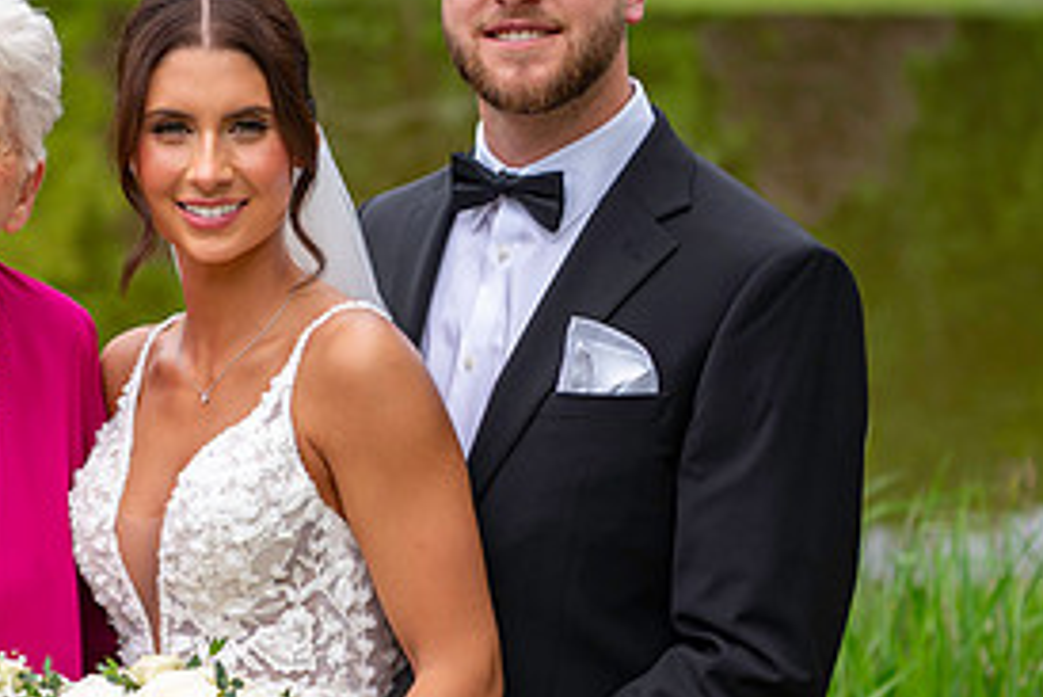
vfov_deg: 9.3
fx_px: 4290
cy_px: 369
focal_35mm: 148
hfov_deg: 13.8
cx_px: 324
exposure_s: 1/3200
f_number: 3.2
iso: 640
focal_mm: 70
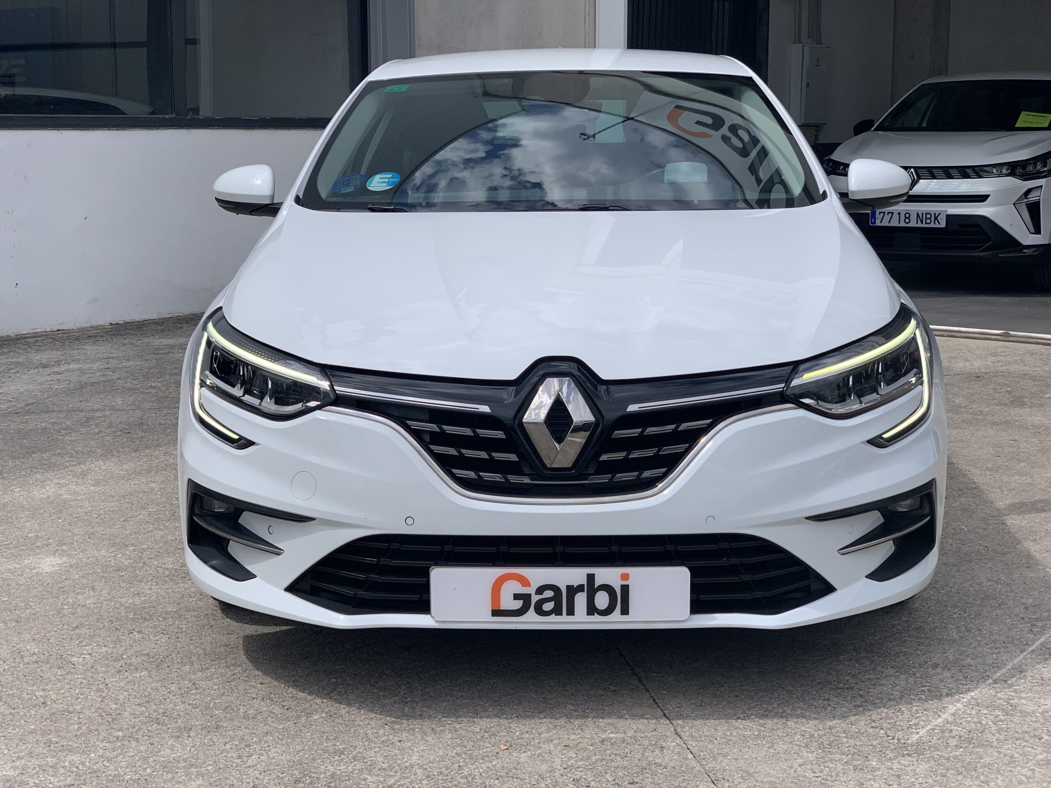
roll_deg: -1.2
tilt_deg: -7.1
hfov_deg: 36.8
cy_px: 394
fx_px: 1579
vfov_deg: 28.0
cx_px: 526
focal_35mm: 52
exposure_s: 1/1332
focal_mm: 6
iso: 16
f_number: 2.4
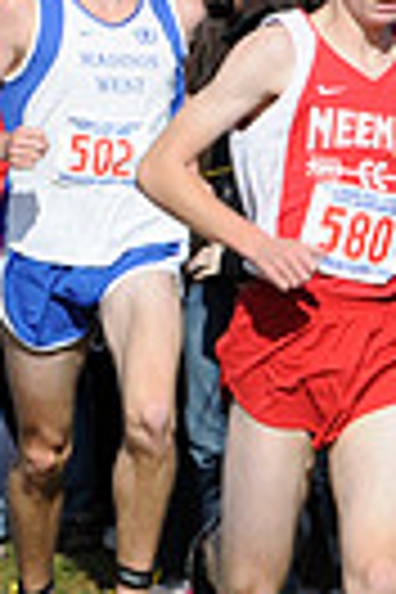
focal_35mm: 791
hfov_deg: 1.7
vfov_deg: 2.6
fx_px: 13050
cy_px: 340
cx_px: 1274
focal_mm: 120
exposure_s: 1/640
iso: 200
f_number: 5.6
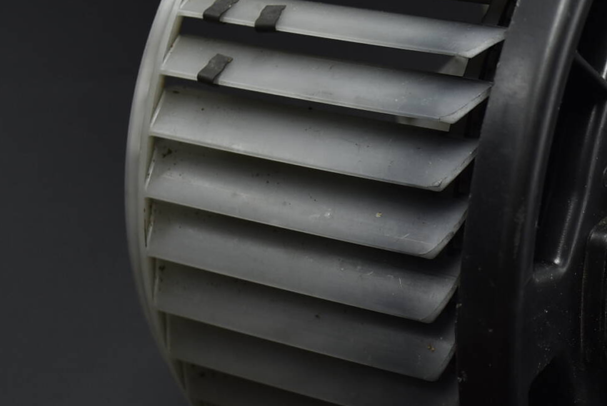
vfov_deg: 15.7
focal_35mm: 87
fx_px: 1468
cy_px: 222
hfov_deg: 22.5
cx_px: 598
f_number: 5
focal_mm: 22
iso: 250
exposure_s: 1/250
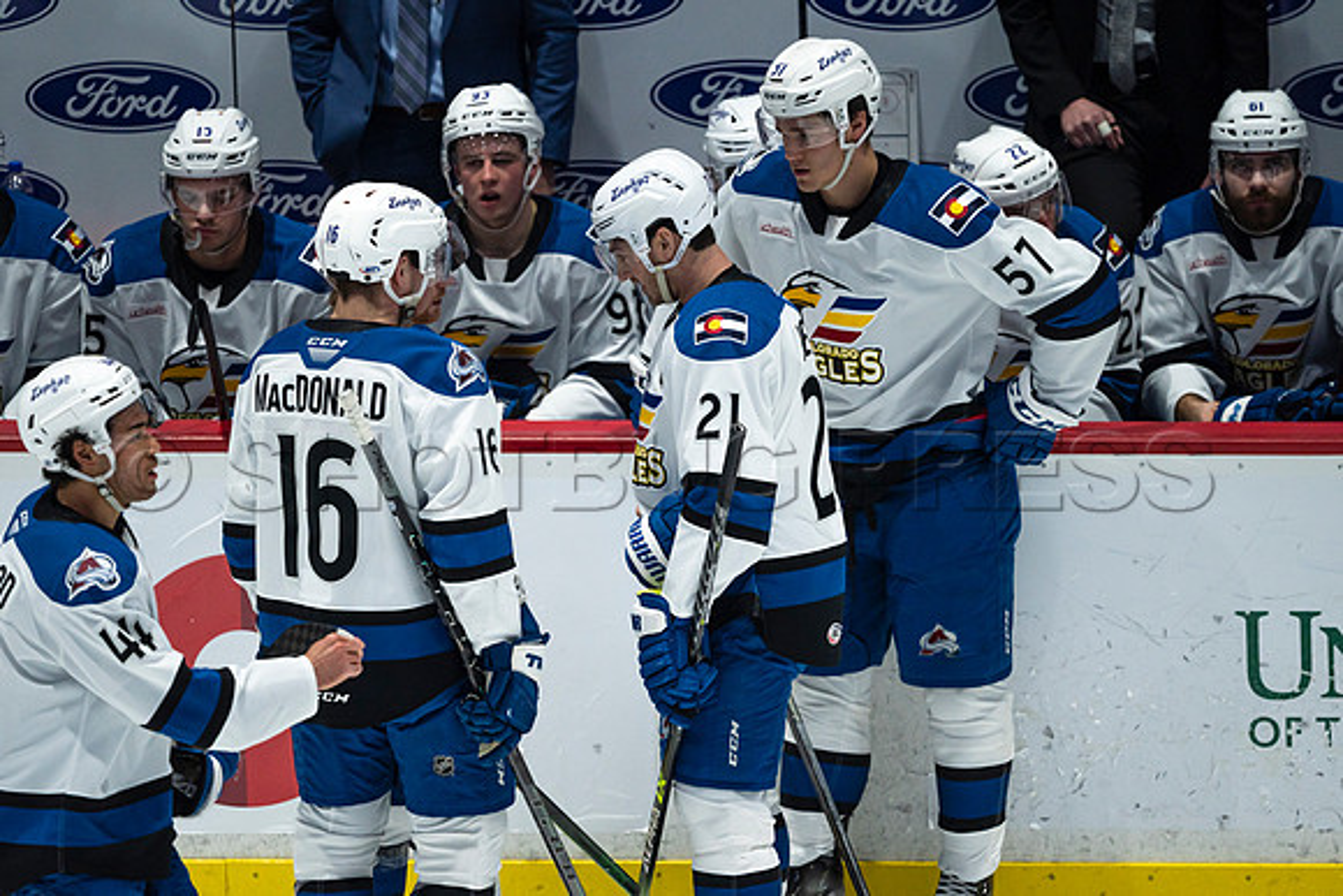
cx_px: 672
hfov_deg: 3.4
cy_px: 448
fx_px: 22650
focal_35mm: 607
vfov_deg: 2.3
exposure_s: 1/1000
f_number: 4
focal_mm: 600
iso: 2000
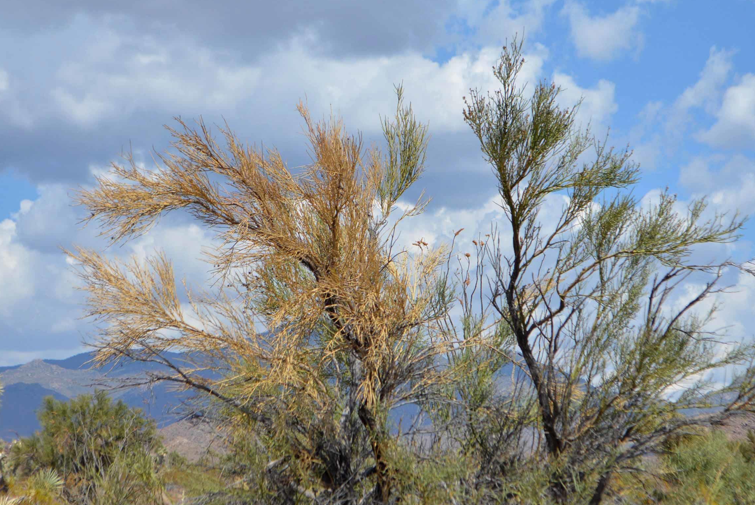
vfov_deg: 12.7
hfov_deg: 19.0
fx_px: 2260
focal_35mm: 108
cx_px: 396
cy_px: 317
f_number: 7.1
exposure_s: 1/2000
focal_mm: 55
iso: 400
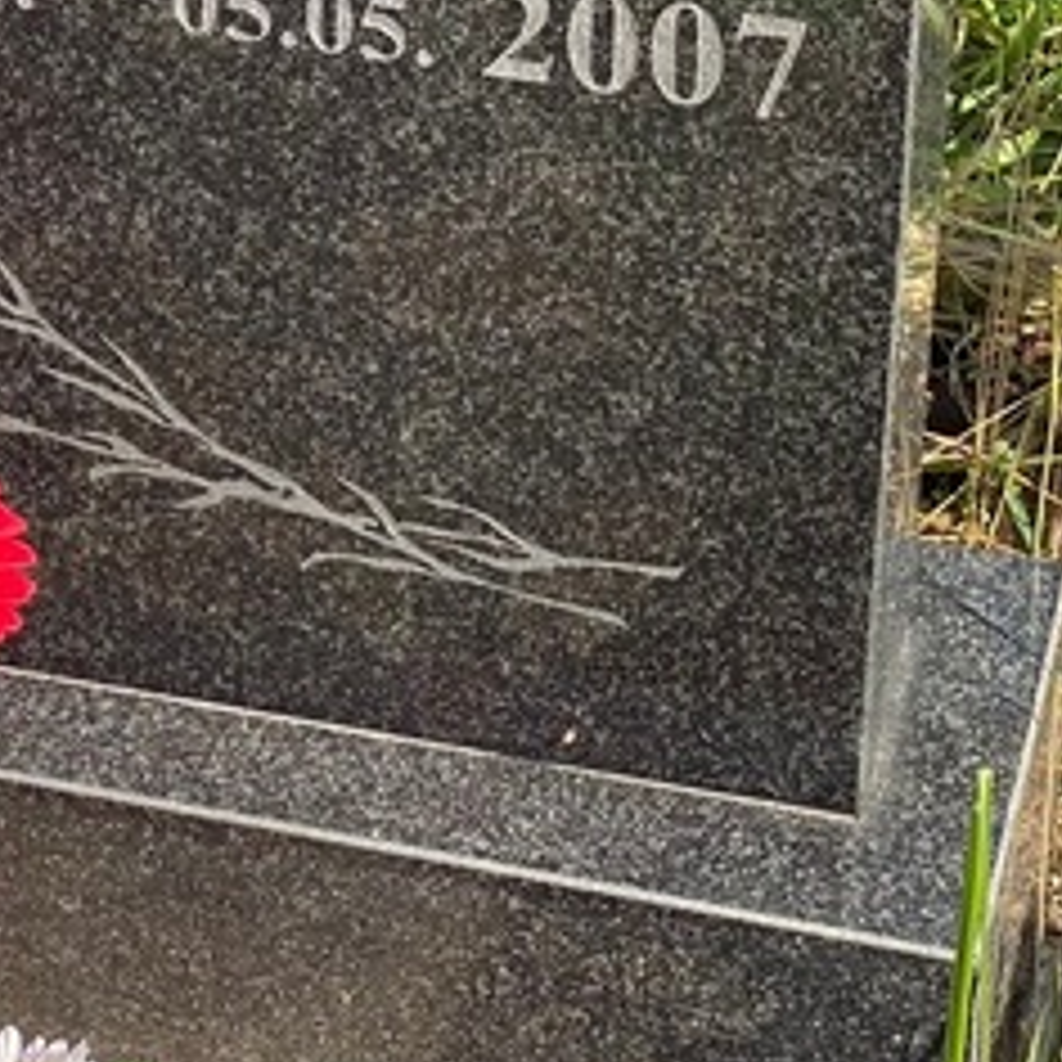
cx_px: 243
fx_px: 5415
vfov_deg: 11.0
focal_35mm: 156
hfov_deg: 11.2
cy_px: -202
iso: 20
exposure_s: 1/545
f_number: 2
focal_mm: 6
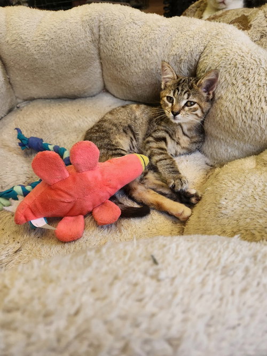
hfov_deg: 58.9
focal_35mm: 23
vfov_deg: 73.9
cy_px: 178
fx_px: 237
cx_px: 134
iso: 125
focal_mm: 5.4
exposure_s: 1/120
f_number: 1.8
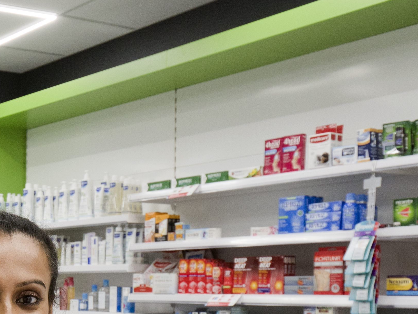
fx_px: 845
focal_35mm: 70
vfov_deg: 20.0
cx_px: -118
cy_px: 350
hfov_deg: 24.4
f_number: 4.5
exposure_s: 1/80
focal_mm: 11
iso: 400
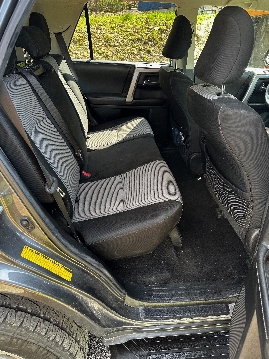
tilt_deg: -26.8
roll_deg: -2.3
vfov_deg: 71.6
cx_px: 134
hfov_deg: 56.8
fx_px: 249
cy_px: 180
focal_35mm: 24
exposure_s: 1/121
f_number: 1.78
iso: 125
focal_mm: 6.86
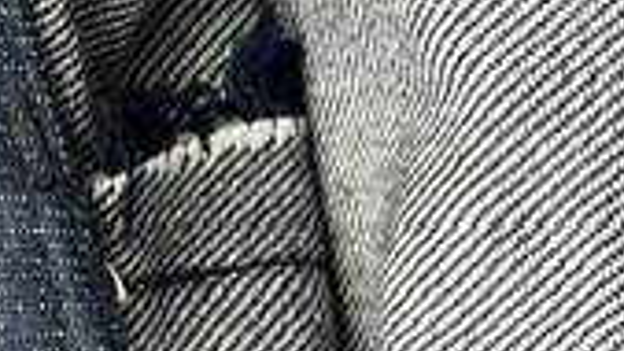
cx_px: -52
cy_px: 78
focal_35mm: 198
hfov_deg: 10.8
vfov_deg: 6.1
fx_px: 3276
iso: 125
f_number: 1.78
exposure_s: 1/100
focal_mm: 6.76
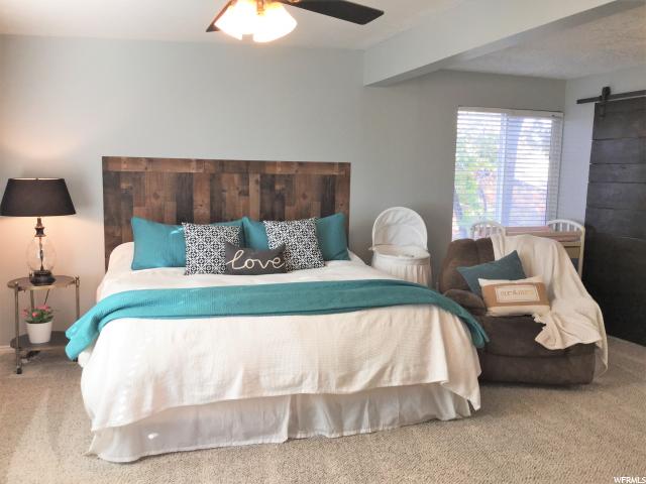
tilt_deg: -8.0
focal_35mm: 31
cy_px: 242
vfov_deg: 45.4
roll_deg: -0.5
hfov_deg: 58.4
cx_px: 323
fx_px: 579
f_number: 2.4
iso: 50
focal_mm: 3.3
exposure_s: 1/30
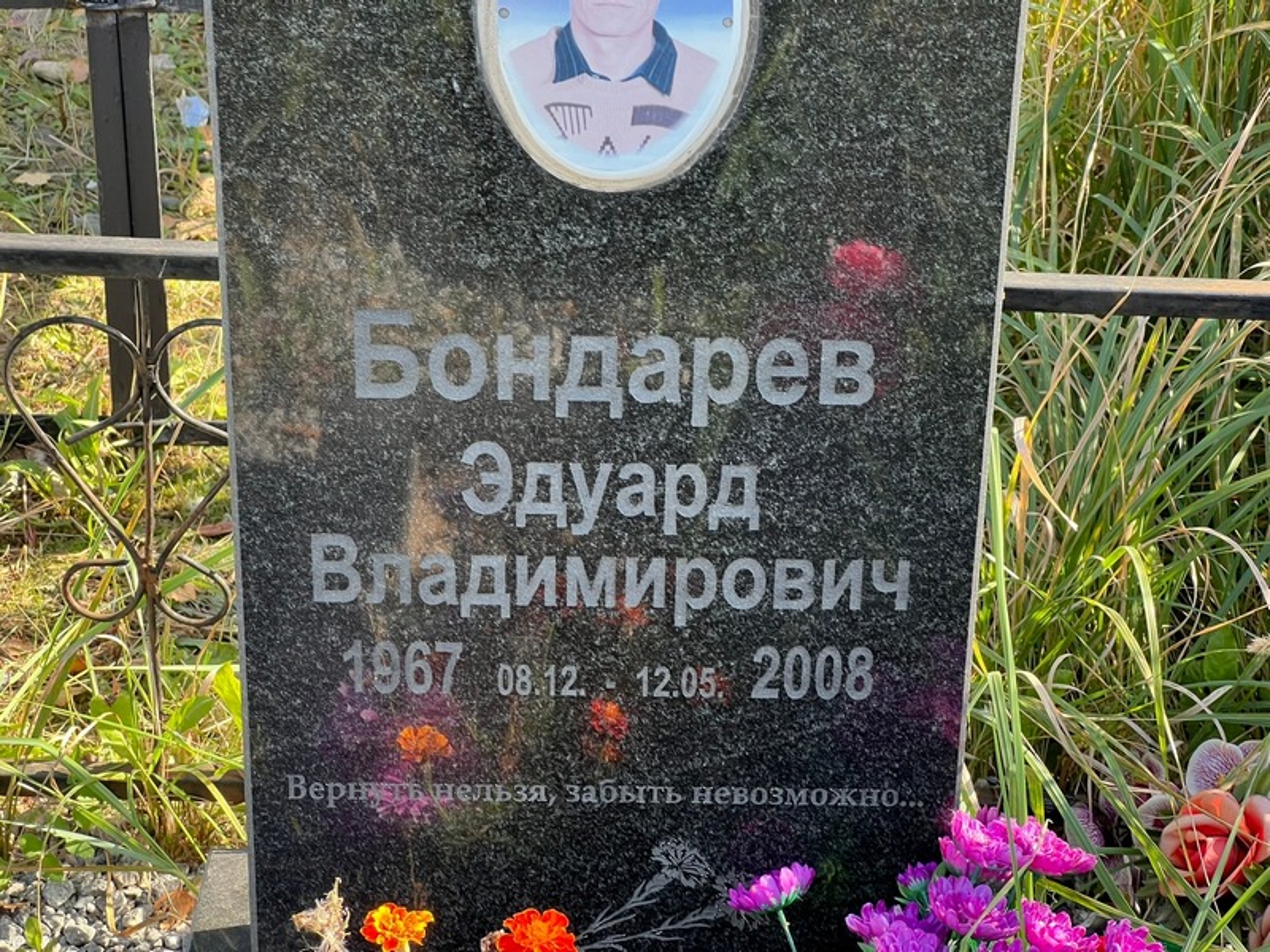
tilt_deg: -27.8
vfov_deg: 19.1
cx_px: 635
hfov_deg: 25.3
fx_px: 2825
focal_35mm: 77
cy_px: 476
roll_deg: -1.6
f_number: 2.8
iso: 50
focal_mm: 9
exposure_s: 1/121
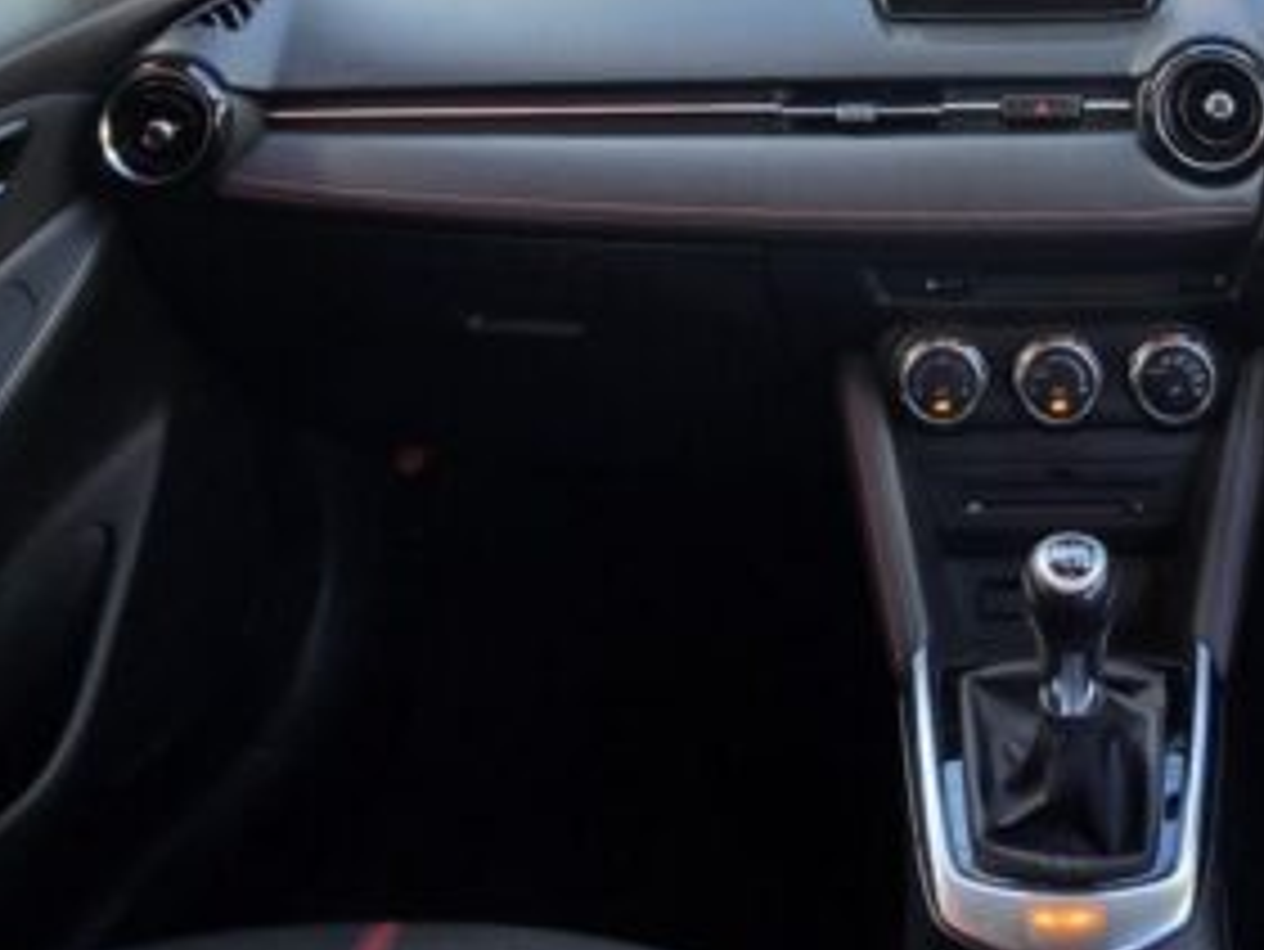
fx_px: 1352
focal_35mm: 37
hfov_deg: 47.1
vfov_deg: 33.5
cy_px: -104
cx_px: 1035
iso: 64
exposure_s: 1/64.9
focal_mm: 2.2
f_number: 2.2
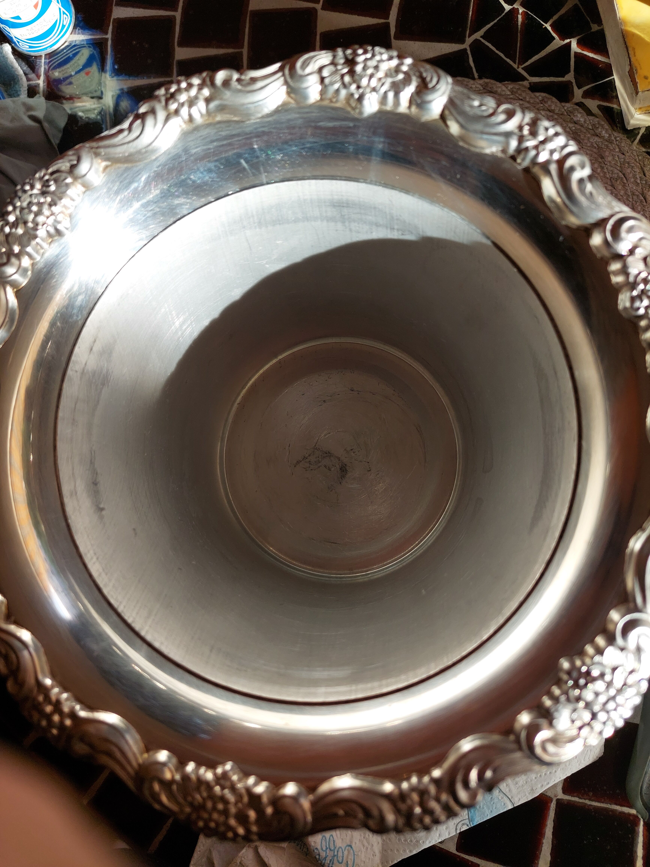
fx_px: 626
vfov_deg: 69.4
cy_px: 434
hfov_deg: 54.9
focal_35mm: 25
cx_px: 325
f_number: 1.8
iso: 40
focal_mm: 5.23
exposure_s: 1/227
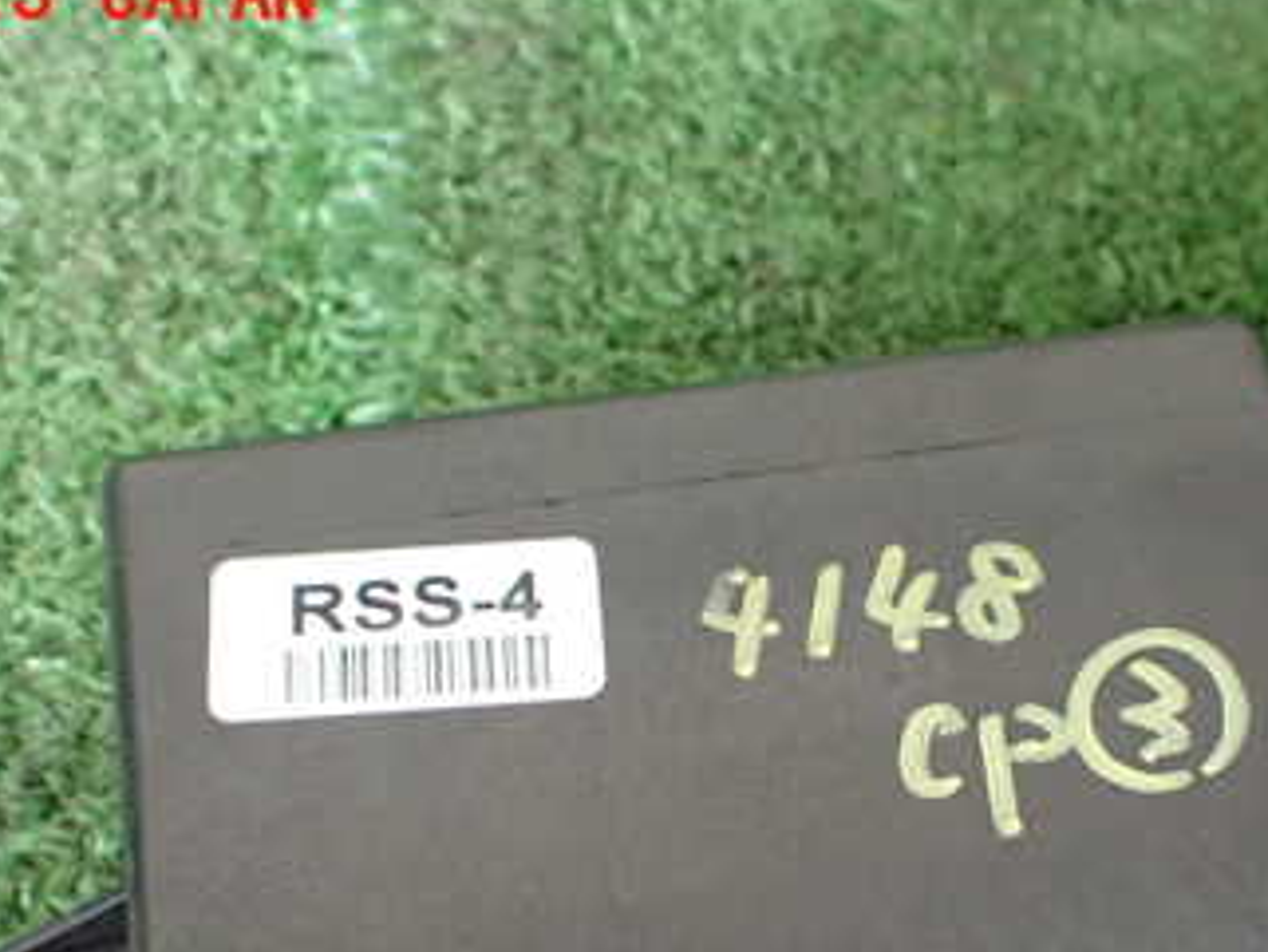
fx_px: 2052
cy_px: 833
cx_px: 782
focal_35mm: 56
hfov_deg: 34.2
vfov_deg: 25.4
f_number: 2.3
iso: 800
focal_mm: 5.4
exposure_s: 1/125
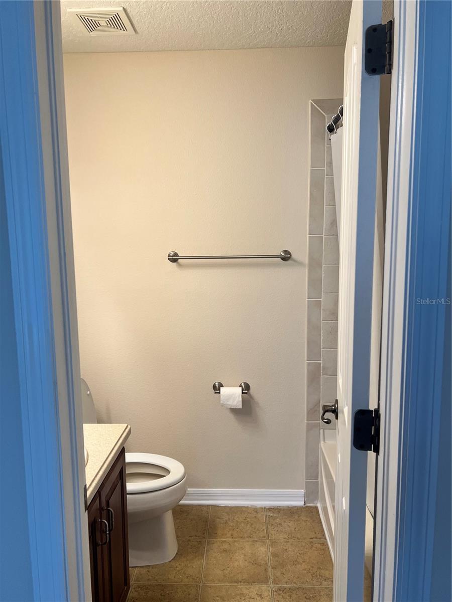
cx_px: 226
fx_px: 453
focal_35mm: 26
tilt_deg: -5.1
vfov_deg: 67.3
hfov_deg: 53.1
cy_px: 301
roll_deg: +0.1
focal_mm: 5.7
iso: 80
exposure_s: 1/120
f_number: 1.5
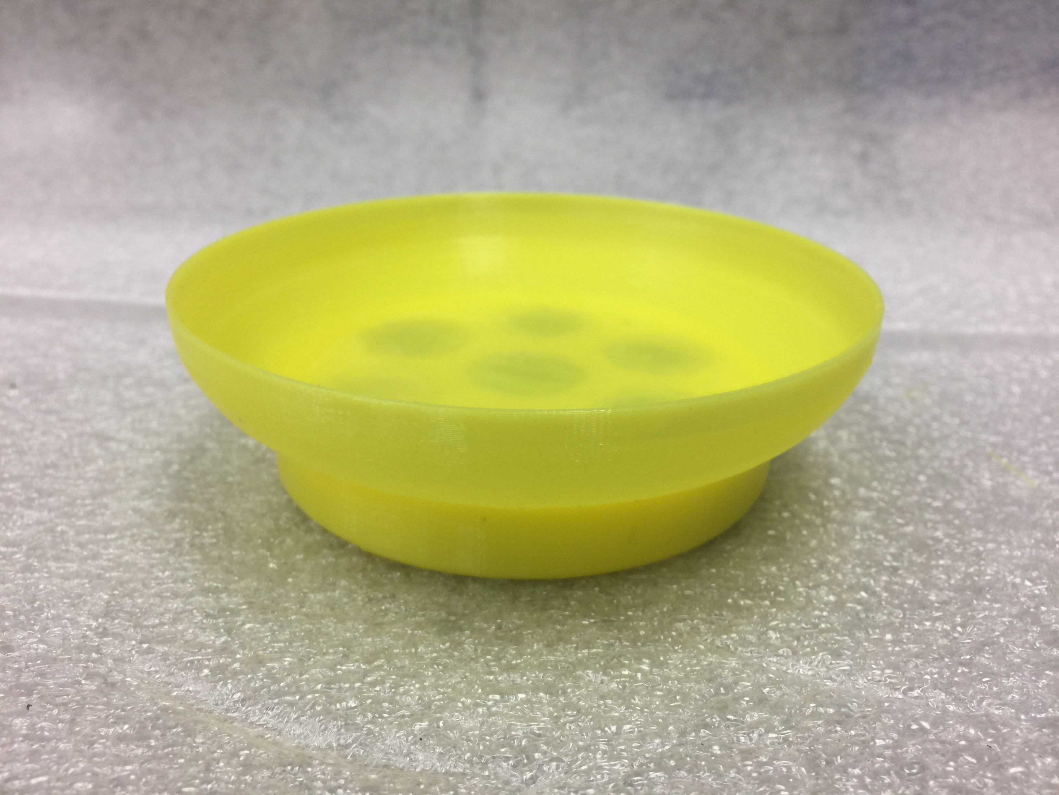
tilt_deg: -26.1
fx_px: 887
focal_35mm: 29
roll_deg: -1.1
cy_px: 398
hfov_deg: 61.7
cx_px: 530
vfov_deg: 48.2
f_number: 2.2
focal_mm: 4.15
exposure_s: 1/40
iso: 32
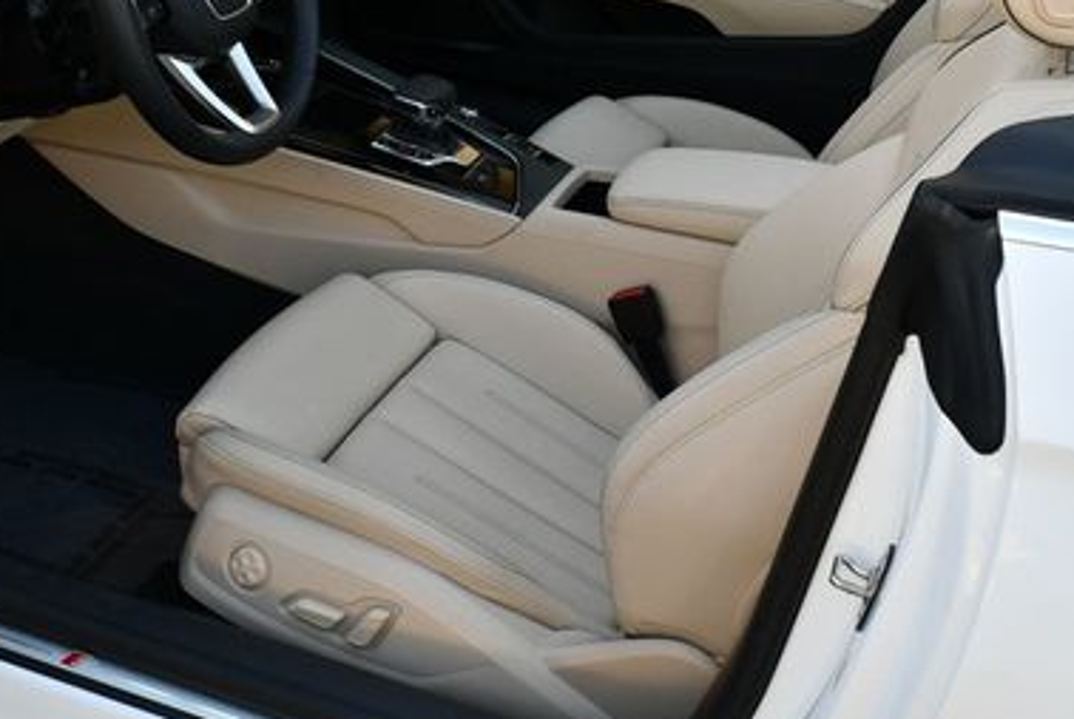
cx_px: 457
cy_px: 233
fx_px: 1822
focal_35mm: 61
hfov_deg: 32.8
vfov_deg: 22.2
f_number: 5.6
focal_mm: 18
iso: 220
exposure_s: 1/250
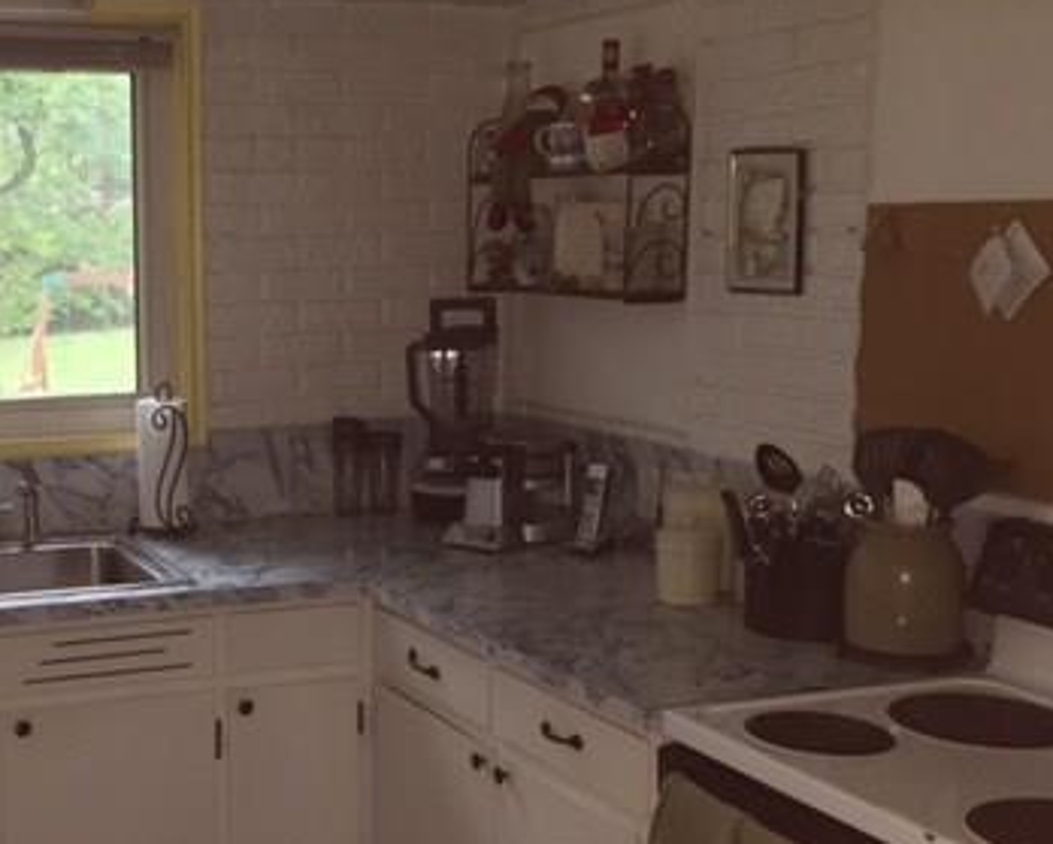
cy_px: 517
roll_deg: -0.4
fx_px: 1622
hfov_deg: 34.7
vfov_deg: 29.1
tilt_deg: -9.6
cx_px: 188
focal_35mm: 52
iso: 125
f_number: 2.2
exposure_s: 1/30
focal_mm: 4.15
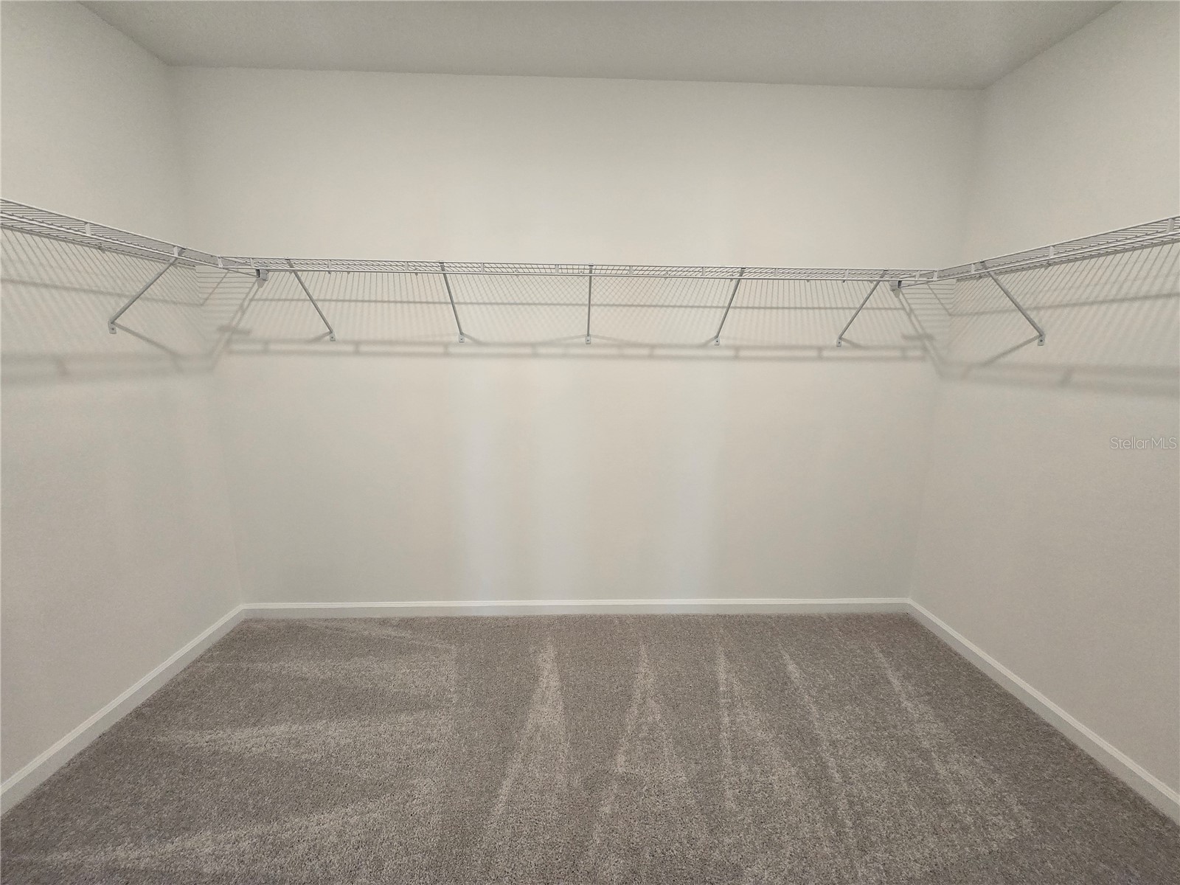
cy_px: 442
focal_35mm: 13
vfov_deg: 89.9
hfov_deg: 106.2
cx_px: 590
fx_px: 443
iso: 160
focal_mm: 1.7
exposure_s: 1/60
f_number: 2.2
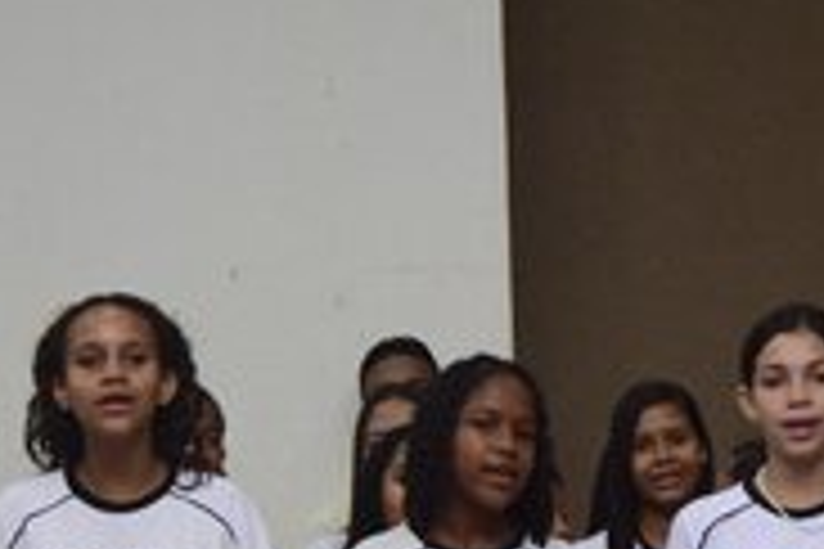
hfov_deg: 14.2
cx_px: 441
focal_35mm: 144
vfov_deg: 9.5
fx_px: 3297
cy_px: 554
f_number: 5
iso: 2000
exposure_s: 1/160
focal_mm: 45
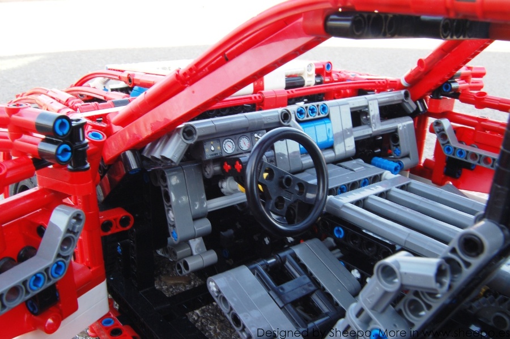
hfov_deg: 55.1
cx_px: 255
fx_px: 488
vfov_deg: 38.3
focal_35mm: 34
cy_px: 170
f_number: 20
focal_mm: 23
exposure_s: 1/6
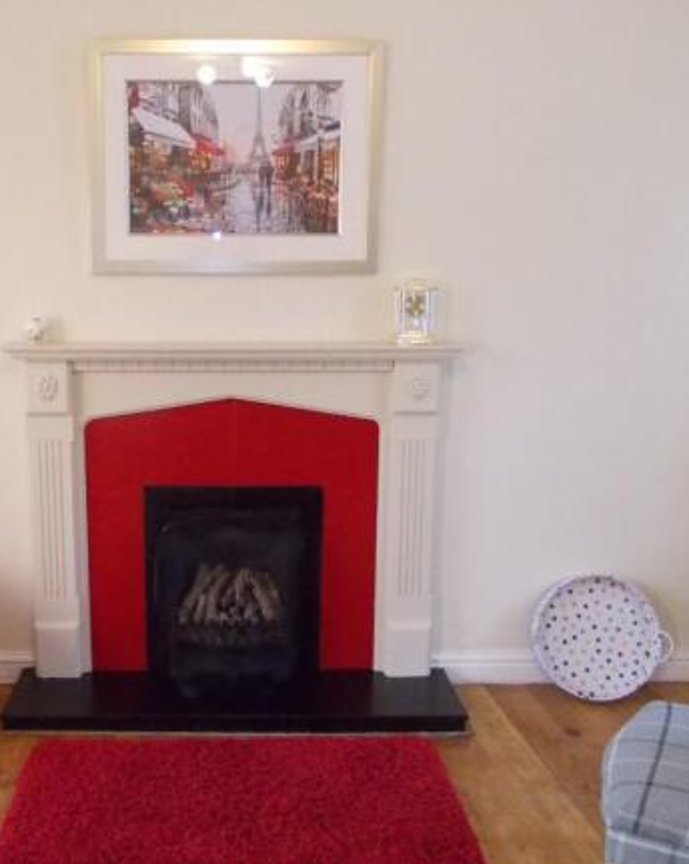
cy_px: 430
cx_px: 227
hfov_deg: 39.6
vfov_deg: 49.1
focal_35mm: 37
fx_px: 944
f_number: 2.7
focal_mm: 4
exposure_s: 1/60
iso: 500
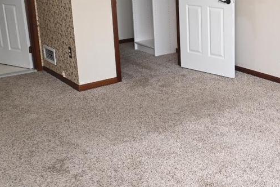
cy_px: 41
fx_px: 404
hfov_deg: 35.6
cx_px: 258
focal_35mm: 52
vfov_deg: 25.6
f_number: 5.6
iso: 900
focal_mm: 18
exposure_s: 1/60
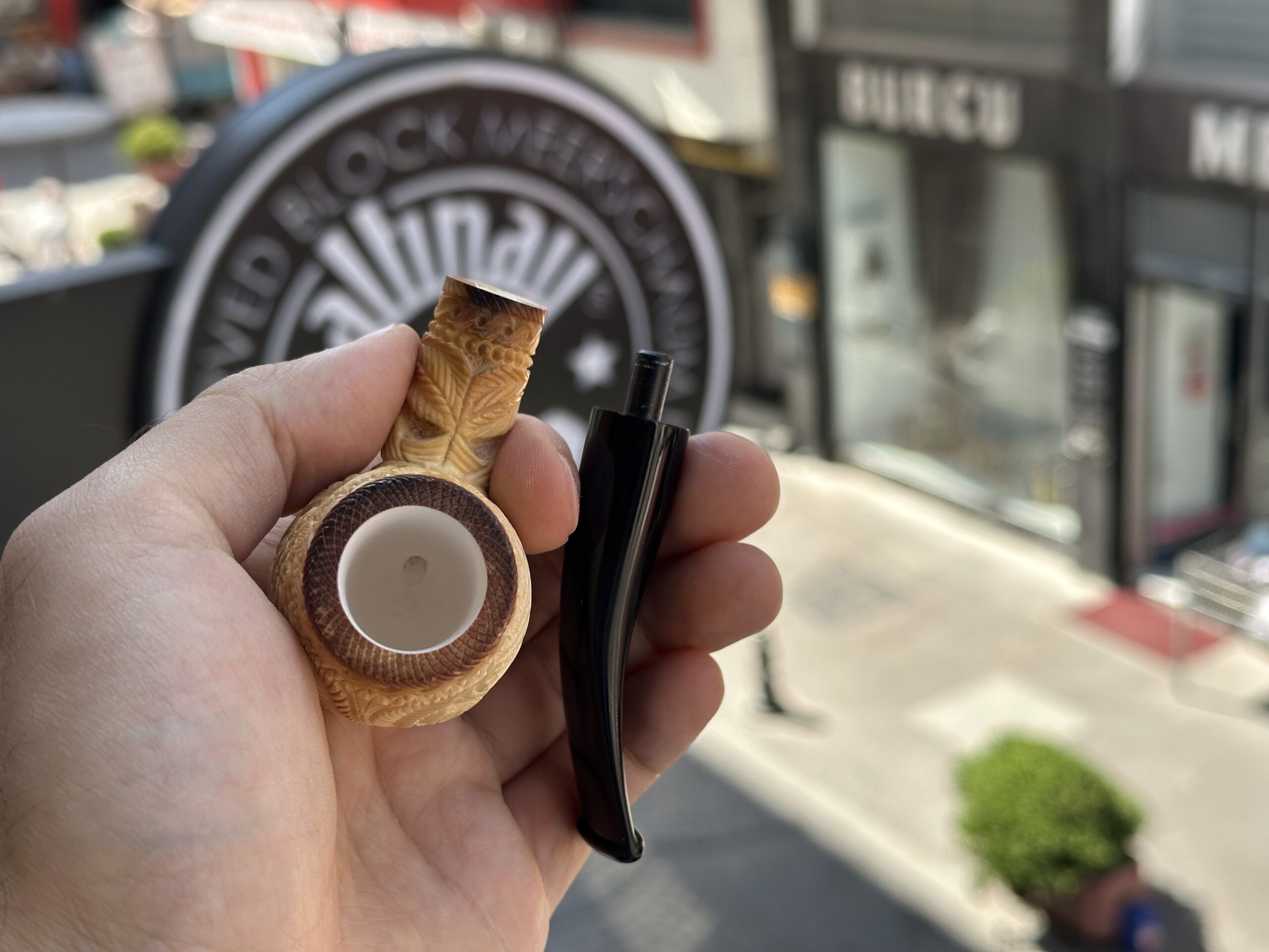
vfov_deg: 30.3
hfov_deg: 39.7
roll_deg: +5.1
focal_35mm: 48
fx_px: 1760
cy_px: 476
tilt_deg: -20.9
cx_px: 634
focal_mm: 6.86
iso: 64
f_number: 1.78
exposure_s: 1/1073
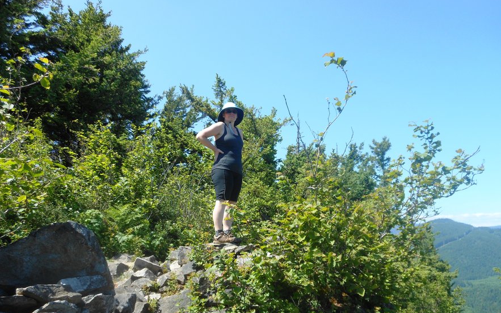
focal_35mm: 27
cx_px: 246
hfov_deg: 68.4
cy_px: 189
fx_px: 369
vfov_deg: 45.8
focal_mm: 4.5
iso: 80
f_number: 3.2
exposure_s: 1/400
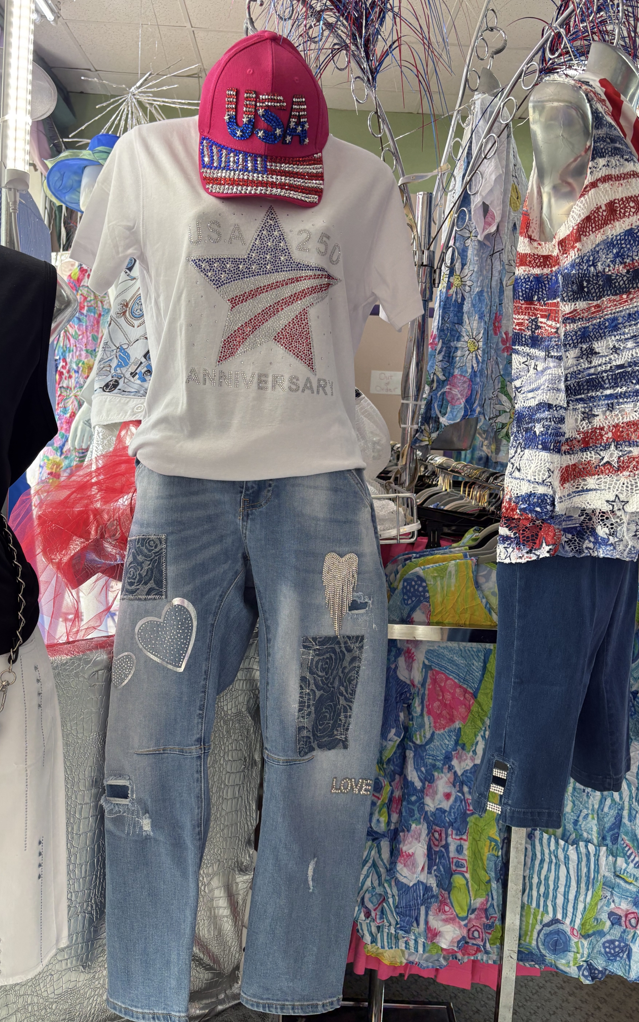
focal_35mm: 28
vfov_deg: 66.5
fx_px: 780
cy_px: 505
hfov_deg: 44.5
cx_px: 309
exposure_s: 1/120
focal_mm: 5.96
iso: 50
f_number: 1.6
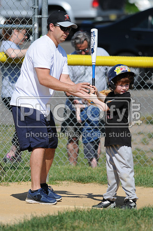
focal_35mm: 450
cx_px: 76
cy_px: 116
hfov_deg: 3.0
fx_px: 2877
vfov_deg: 4.6
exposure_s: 1/2500
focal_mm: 300
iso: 200
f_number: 4
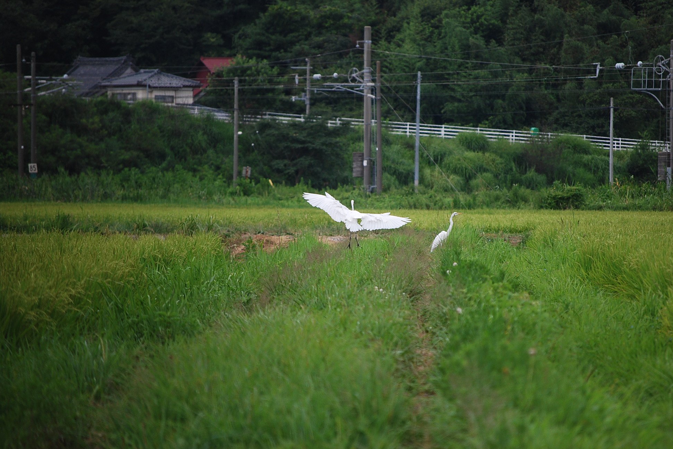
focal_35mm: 301
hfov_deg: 6.8
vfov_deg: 4.6
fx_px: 5627
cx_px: 336
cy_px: 224
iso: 250
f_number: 5.6
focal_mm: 200
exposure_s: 1/500
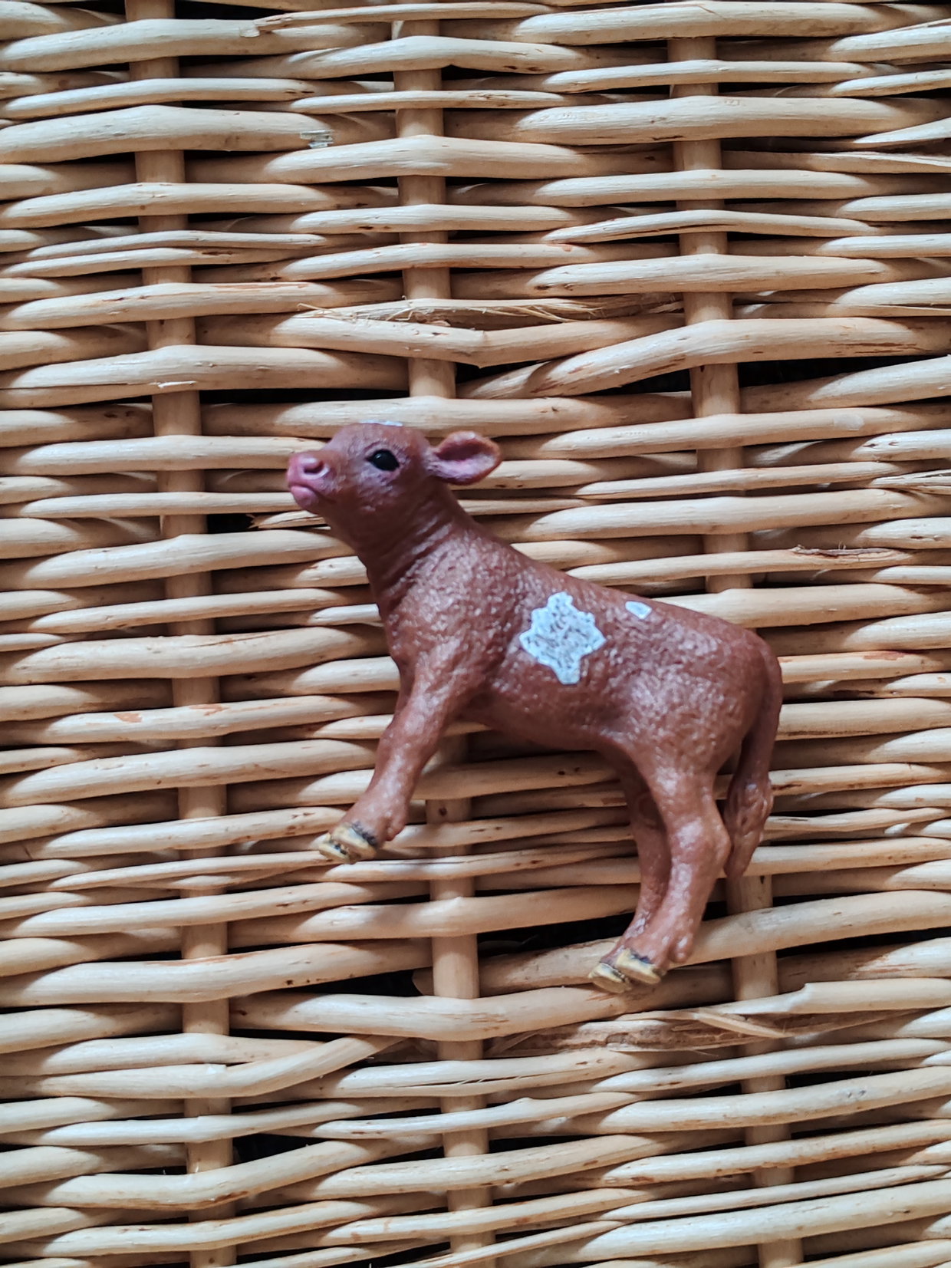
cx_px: 476
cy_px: 634
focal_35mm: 54
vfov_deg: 35.5
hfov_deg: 27.0
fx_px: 1978
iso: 640
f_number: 1.9
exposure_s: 1/100
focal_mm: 6.12
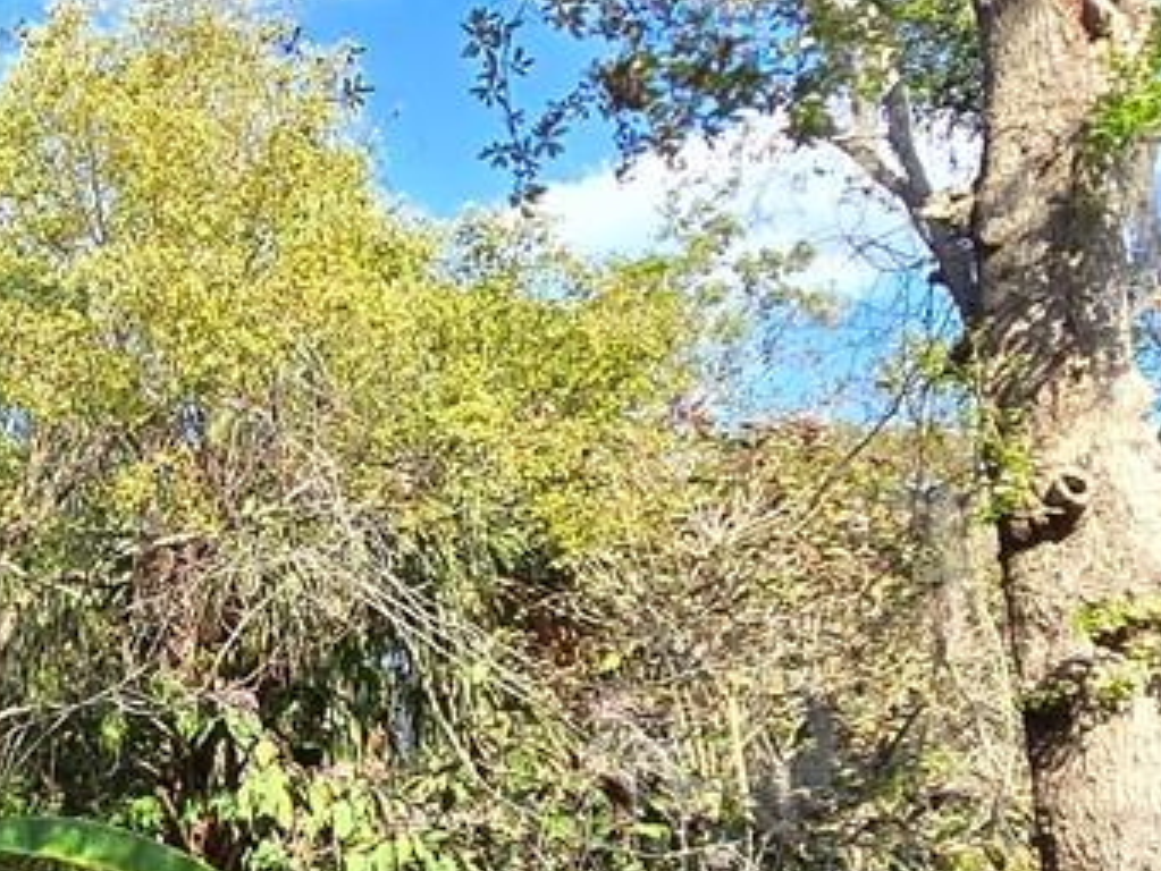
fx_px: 2047
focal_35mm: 61
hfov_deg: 24.6
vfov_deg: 23.8
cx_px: -579
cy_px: 653
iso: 50
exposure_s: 1/596
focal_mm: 2.2
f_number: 2.2
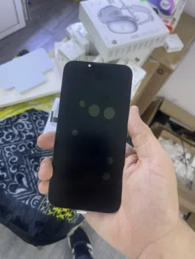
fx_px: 188
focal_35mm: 25
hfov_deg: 54.9
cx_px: 98
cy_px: 130
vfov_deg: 69.4
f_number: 1.6
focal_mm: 5.1
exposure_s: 1/50
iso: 160
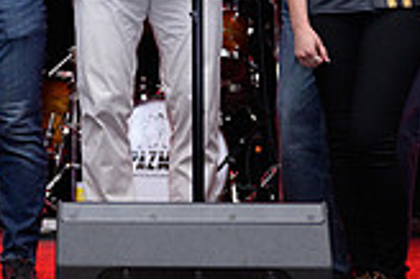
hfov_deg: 14.5
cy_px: -110
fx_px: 1643
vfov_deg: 9.5
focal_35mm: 141
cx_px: 91
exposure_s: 1/160
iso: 1250
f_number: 2.8
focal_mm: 37
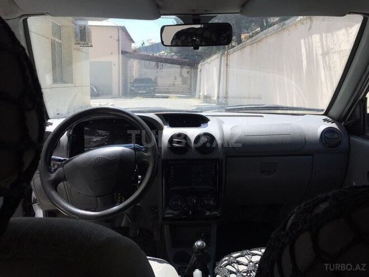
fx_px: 309
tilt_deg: -9.7
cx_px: 184
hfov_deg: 61.7
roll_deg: -2.6
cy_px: 138
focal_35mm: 29
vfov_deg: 48.2
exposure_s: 1/775
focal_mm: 4.15
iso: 32
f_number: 2.2
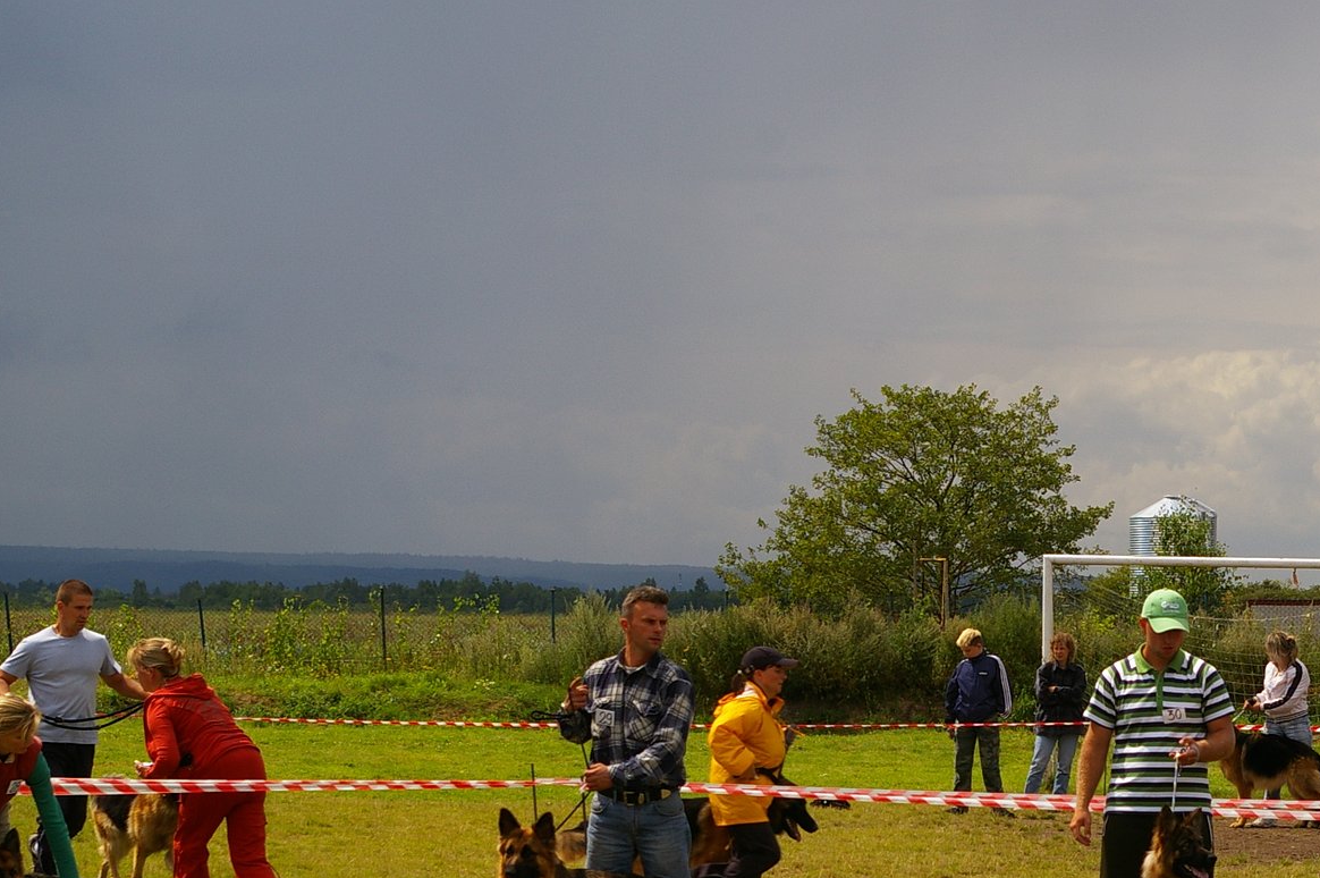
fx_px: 4836
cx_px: 990
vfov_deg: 10.3
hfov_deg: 15.5
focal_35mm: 132
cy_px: 662
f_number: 8
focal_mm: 50
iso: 200
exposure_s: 1/250
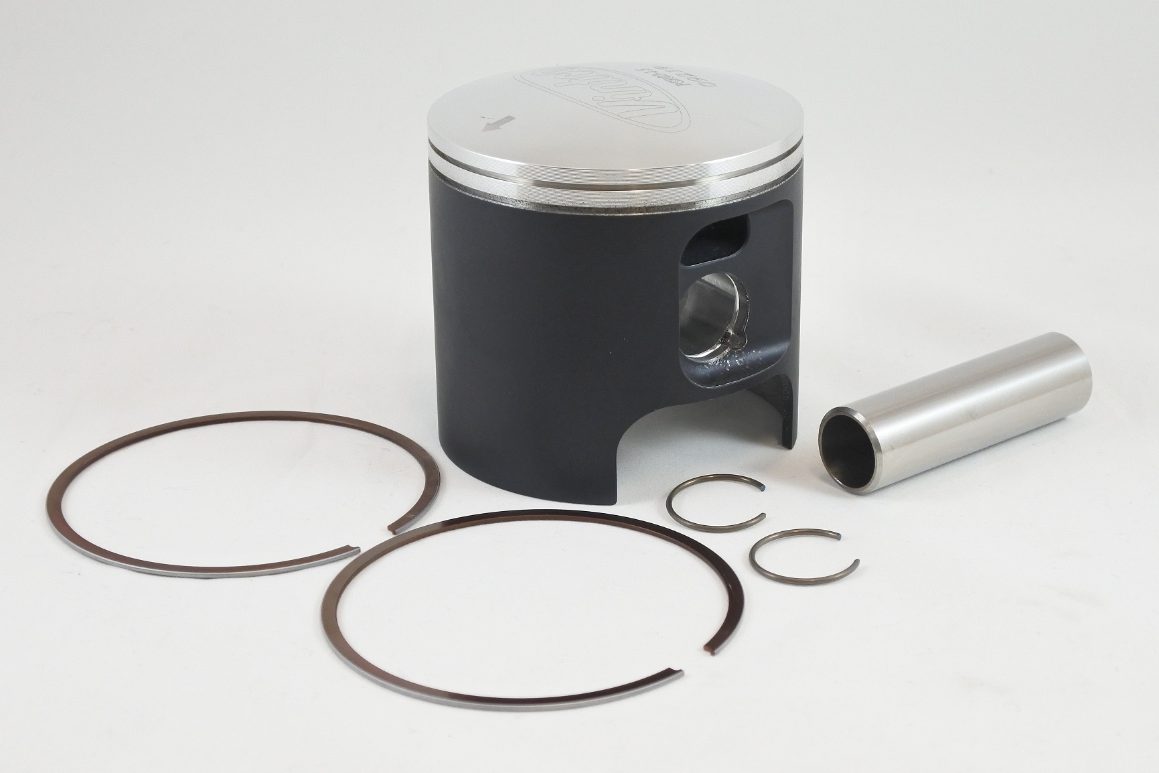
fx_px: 1610
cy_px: 364
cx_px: 590
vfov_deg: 27.0
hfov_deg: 39.6
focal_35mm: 50
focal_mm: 17.6
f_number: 4.5
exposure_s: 1/125
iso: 450
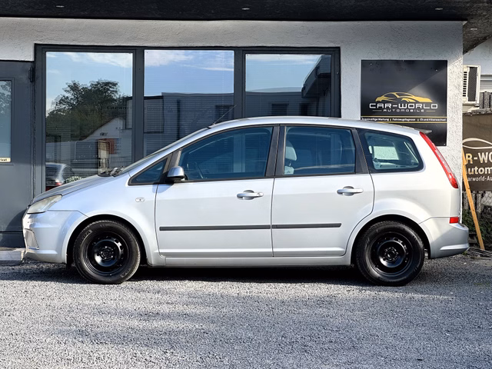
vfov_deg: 19.1
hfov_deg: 25.3
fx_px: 1094
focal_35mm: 77
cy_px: 184
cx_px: 246
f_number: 2.8
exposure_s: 1/303
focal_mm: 9
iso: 32
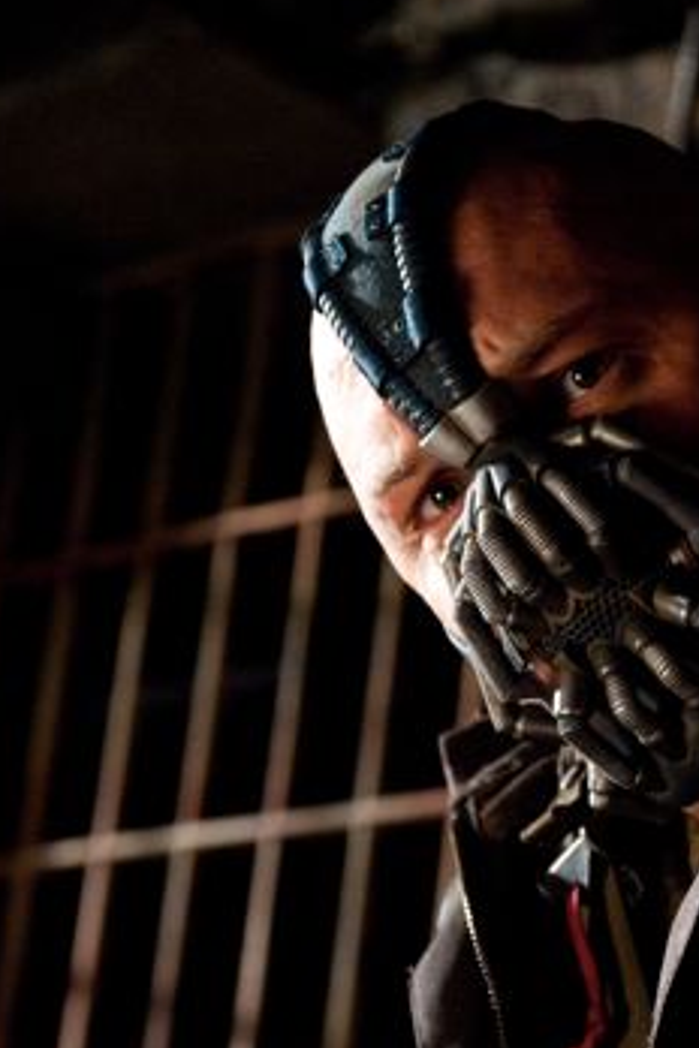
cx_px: 621
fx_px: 3262
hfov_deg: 12.1
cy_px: 554
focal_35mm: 112
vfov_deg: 18.3
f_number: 5.6
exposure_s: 1/125
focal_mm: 65
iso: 3200
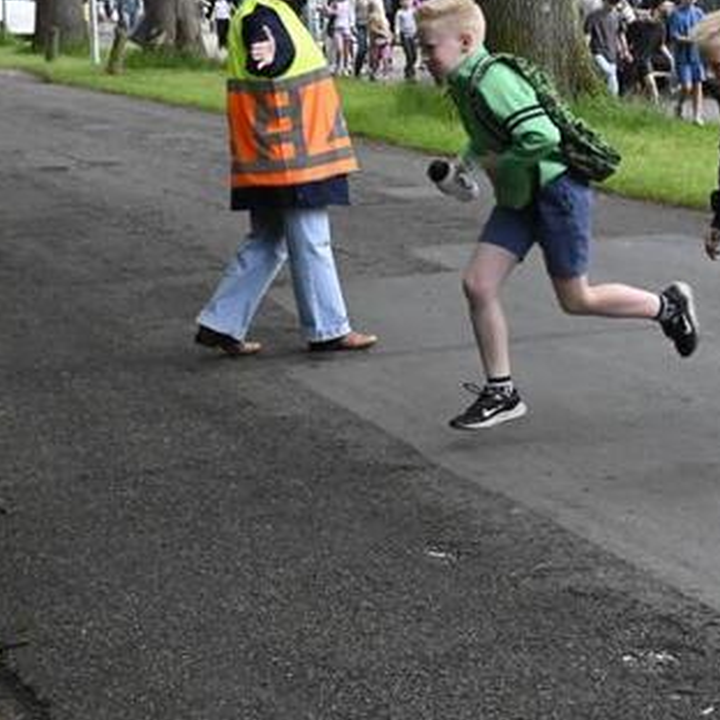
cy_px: 190
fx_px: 2541
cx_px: 939
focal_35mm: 108
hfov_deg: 15.4
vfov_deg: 16.1
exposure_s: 1/500
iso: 8000
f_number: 11
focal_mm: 40
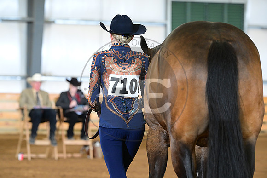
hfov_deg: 11.4
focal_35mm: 180
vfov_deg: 7.6
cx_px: 134
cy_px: 89
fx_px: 1335
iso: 2500
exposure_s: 1/200
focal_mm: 180
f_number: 5
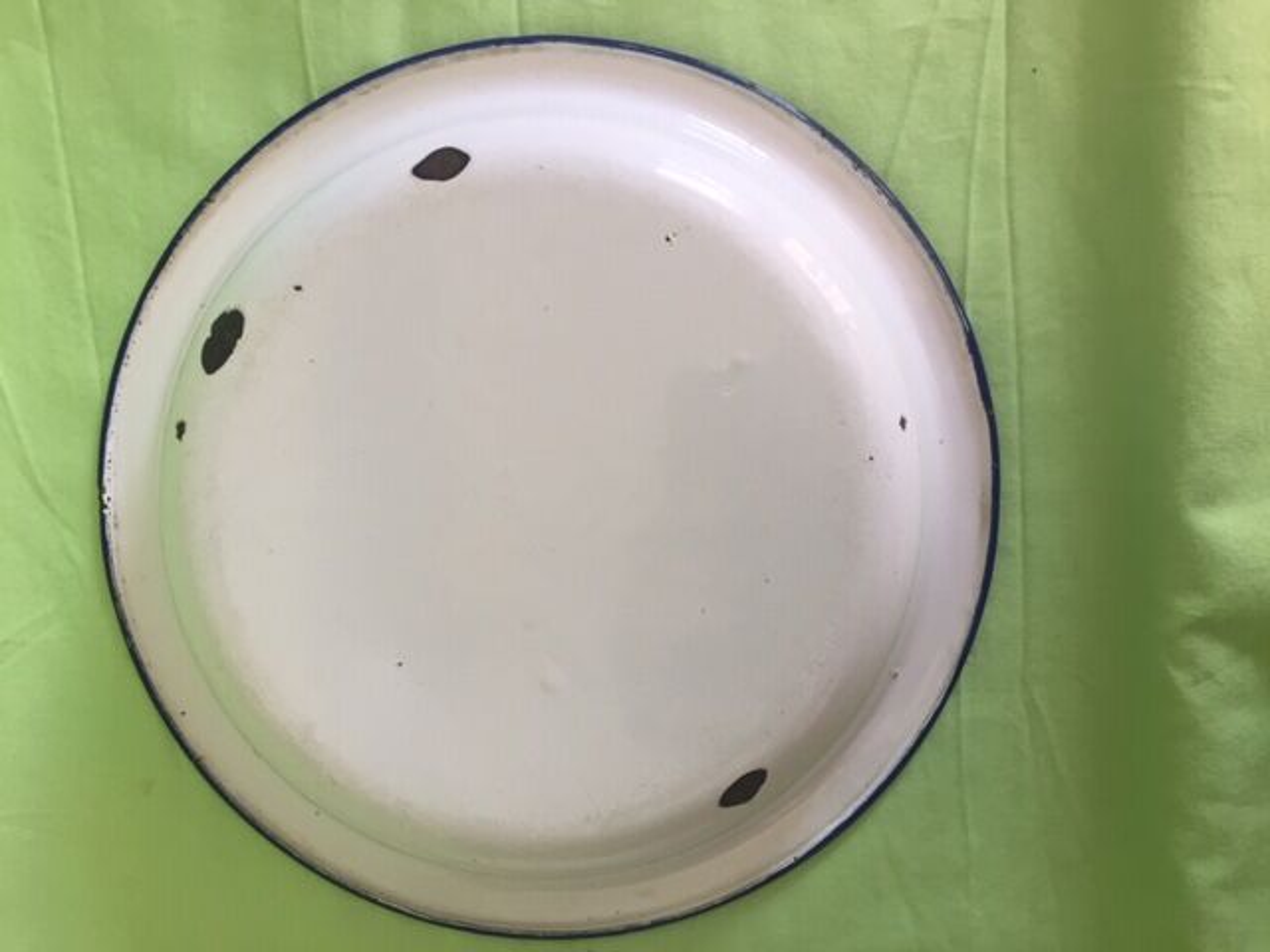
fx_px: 1064
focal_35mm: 29
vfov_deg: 48.2
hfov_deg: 61.7
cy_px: 476
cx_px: 635
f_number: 2.2
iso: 32
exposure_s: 1/33
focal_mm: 4.15
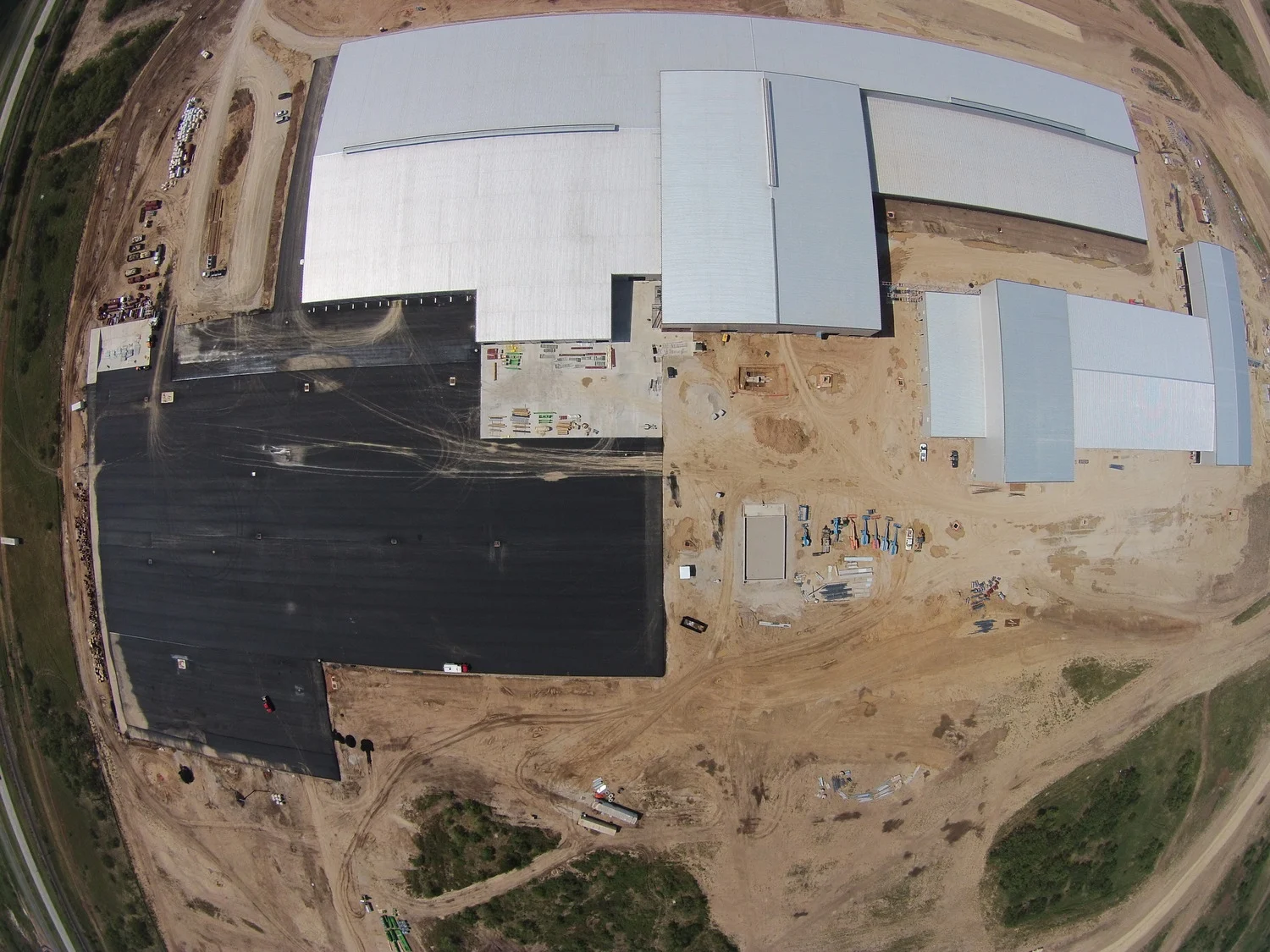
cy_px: 476
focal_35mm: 28
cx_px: 635
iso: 100
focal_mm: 5
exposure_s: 1/4442
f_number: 2.8
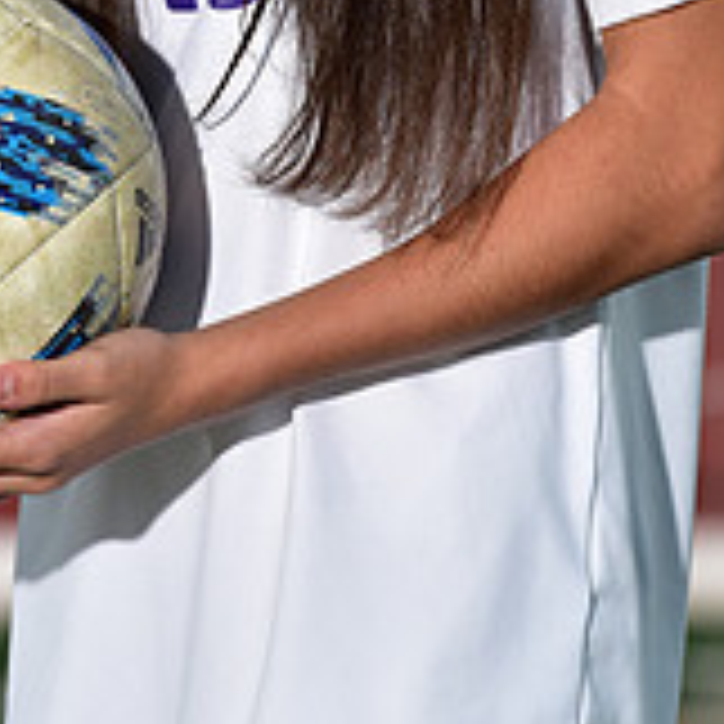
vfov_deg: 2.9
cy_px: -378
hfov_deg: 2.9
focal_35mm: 611
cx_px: 286
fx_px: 14458
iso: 250
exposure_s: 1/200
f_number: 4.5
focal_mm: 200
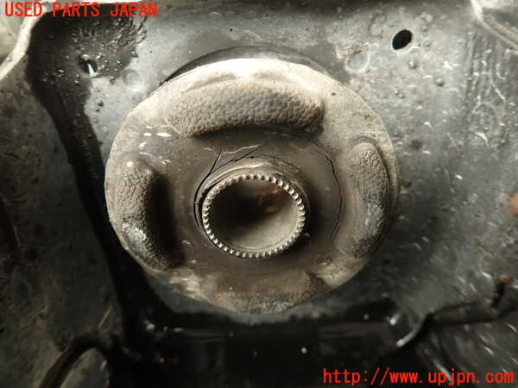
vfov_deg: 54.9
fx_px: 374
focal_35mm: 25
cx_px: 259
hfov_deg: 69.4
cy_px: 194
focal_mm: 4.5
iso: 200
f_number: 2
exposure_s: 1/50
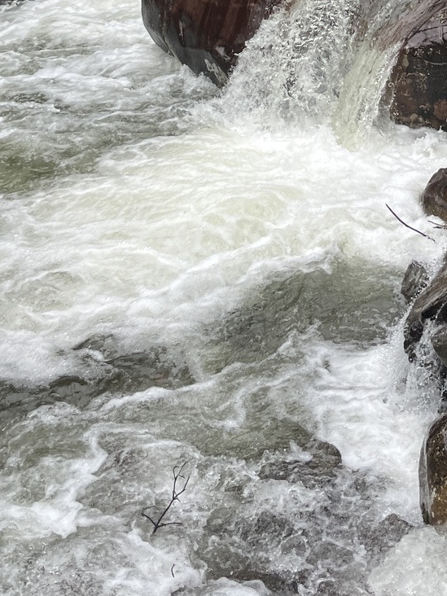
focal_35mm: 71
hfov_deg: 20.5
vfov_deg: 25.6
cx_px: 353
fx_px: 1222
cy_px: -46
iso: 50
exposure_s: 1/635
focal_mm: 5.1
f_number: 1.6
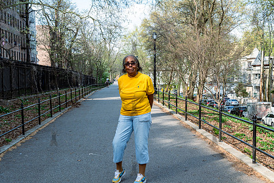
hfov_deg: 40.3
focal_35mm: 49
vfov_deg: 27.5
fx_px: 373
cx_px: 127
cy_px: 105
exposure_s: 1/500
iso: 200
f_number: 4.5
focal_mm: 35
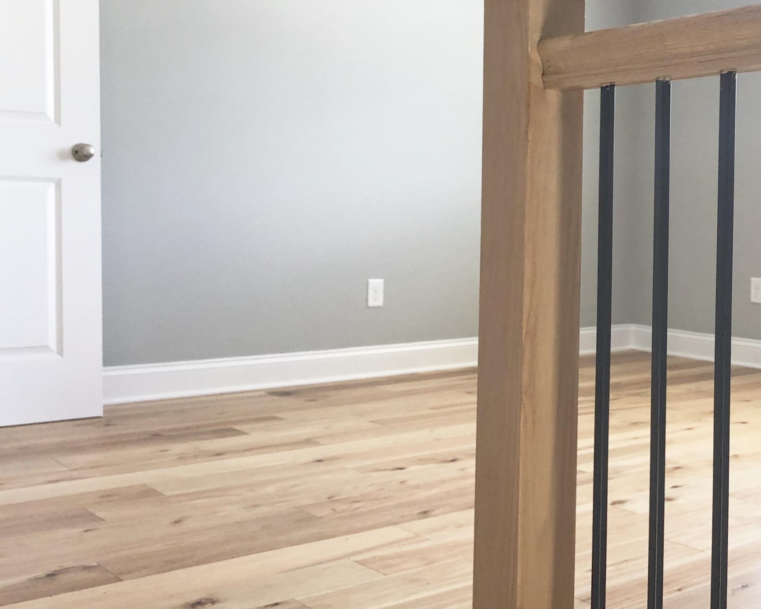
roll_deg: +0.0
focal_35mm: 49
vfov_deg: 30.7
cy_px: 226
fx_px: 1104
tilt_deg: -0.5
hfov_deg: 36.7
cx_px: 611
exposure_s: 1/30
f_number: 1.8
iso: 32
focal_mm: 3.99
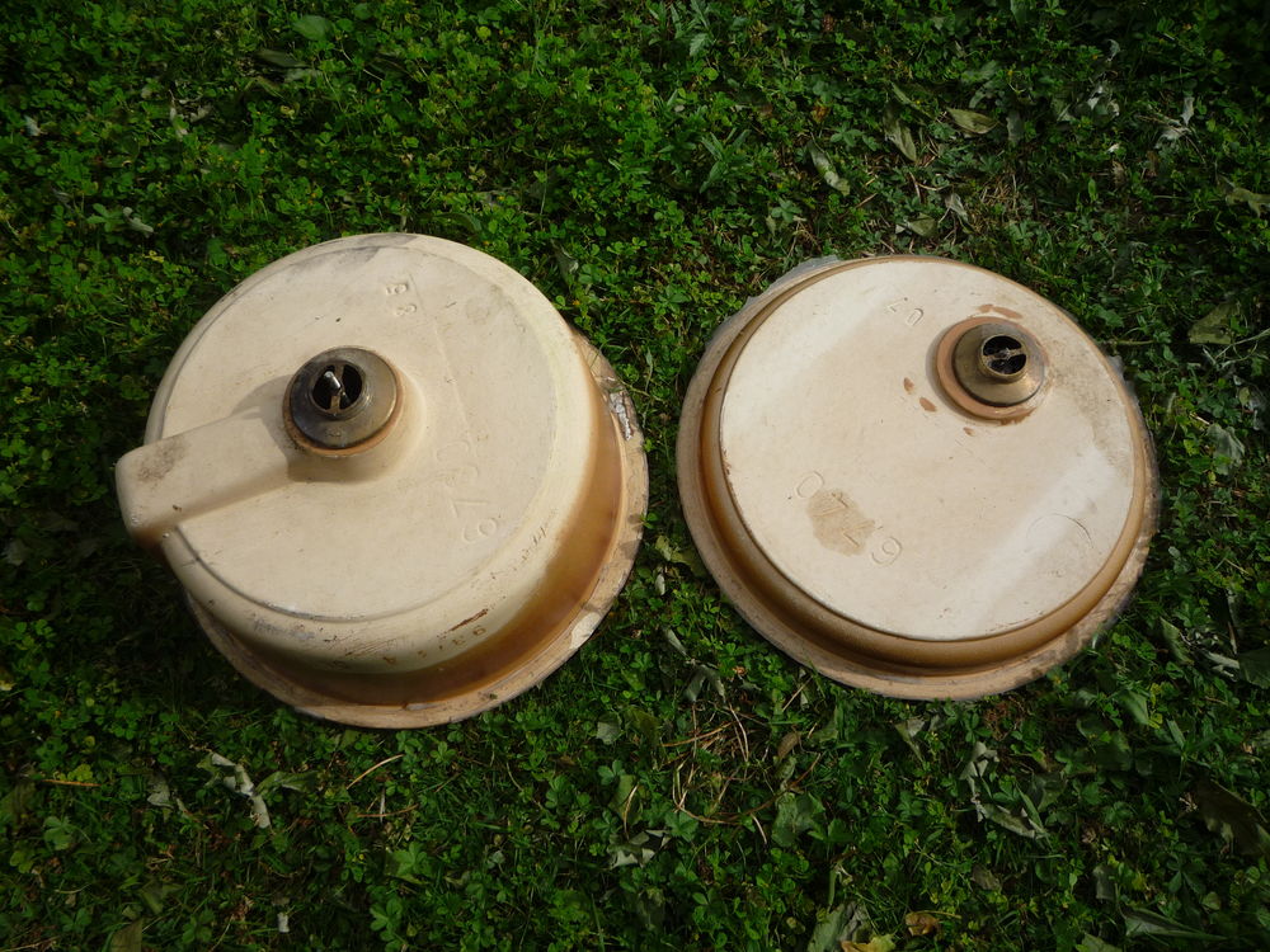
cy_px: 476
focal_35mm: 30
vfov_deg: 46.8
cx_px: 635
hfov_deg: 60.0
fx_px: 1101
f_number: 5
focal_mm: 5.2
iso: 100
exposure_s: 1/400
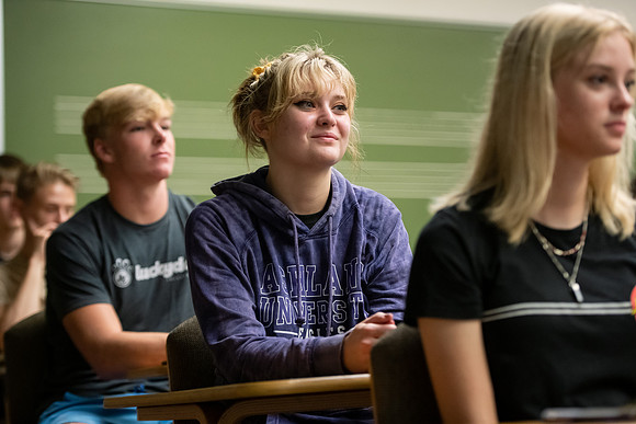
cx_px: 318
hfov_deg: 23.6
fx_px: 1520
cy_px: 212
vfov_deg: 15.9
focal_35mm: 86
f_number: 2.8
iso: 4000
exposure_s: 1/200
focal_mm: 86
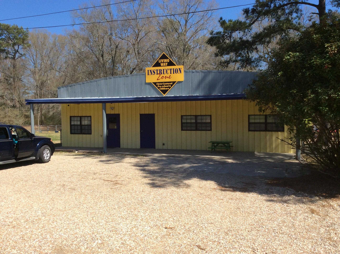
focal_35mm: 32
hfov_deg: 56.9
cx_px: 170
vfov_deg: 44.1
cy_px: 127
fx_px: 314
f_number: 2.4
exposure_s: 1/1395
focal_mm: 3.3
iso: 32
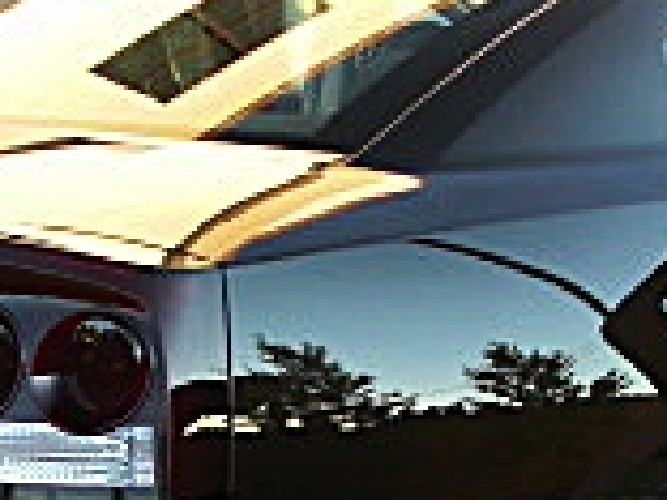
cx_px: 590
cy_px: 585
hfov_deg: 13.2
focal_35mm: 148
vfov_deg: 9.9
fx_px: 2852
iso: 50
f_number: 2.8
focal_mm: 6.3
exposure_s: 1/80
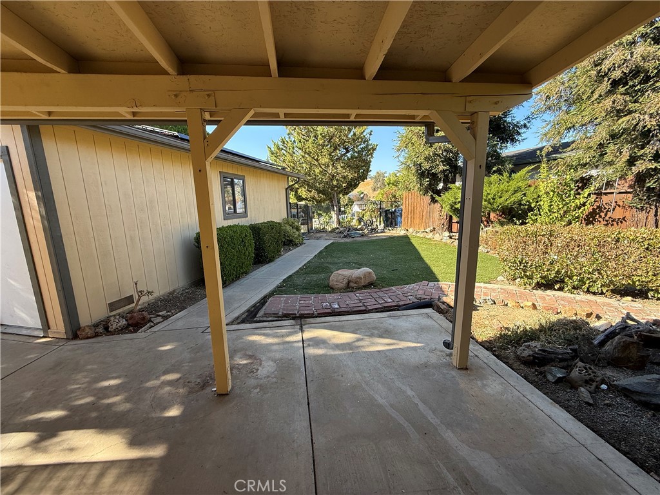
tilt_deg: -10.2
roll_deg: +1.3
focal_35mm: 14
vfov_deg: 85.7
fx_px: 267
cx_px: 330
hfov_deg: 102.1
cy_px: 248
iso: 64
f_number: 2.2
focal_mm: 2.22
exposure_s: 1/349
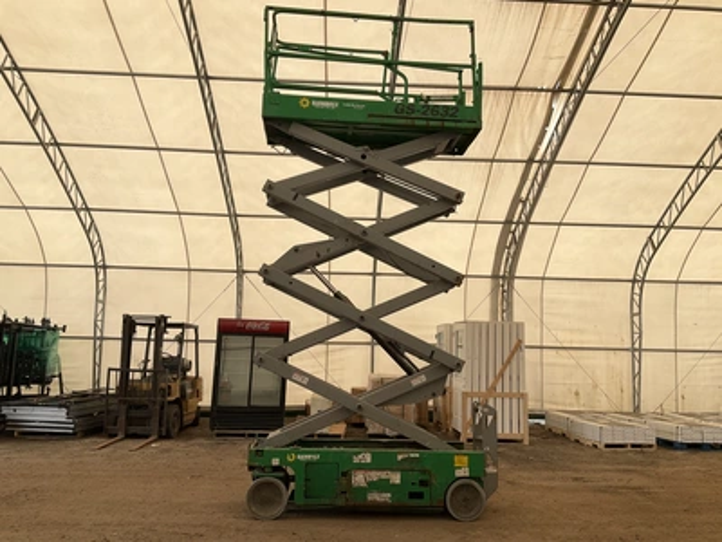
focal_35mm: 29
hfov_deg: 61.7
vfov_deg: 48.2
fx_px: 605
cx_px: 361
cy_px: 271
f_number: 1.8
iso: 25
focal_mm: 3
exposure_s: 1/335
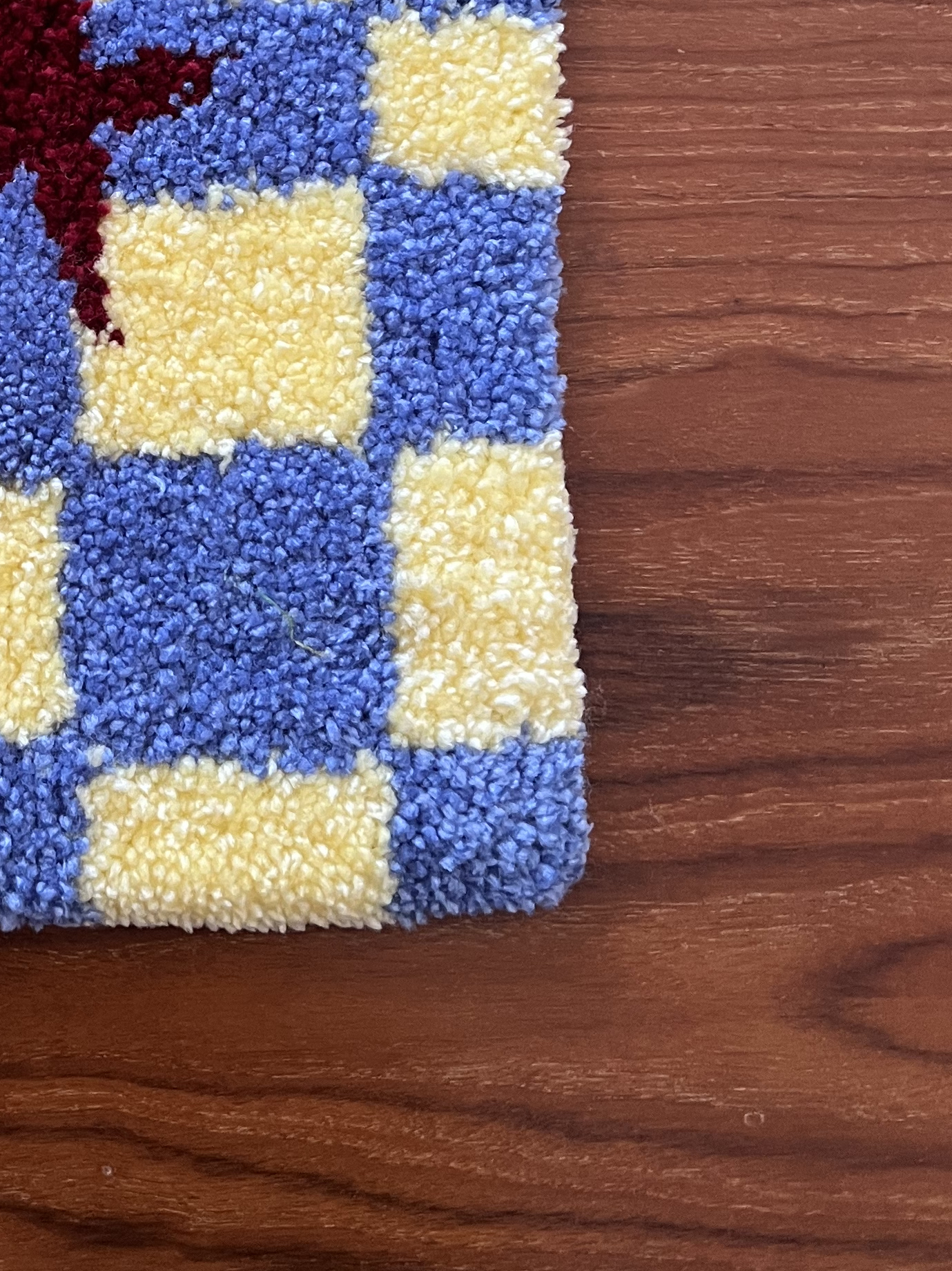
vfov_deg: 32.7
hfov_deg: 24.4
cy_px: 232
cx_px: -28
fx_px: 2090
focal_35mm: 57
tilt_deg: -86.3
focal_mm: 5.7
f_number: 1.5
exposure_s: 1/60
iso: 250
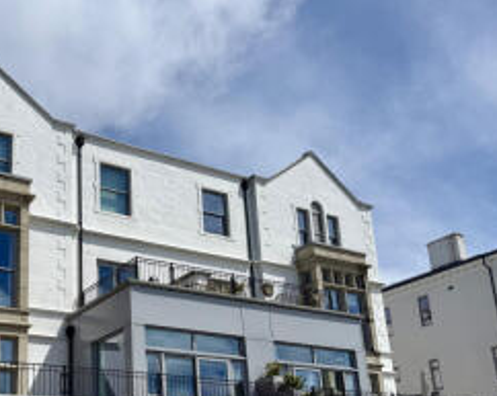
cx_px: 106
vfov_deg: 35.4
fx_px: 602
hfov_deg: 43.0
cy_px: 307
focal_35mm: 41
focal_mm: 6.76
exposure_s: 1/10309
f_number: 1.78
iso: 80
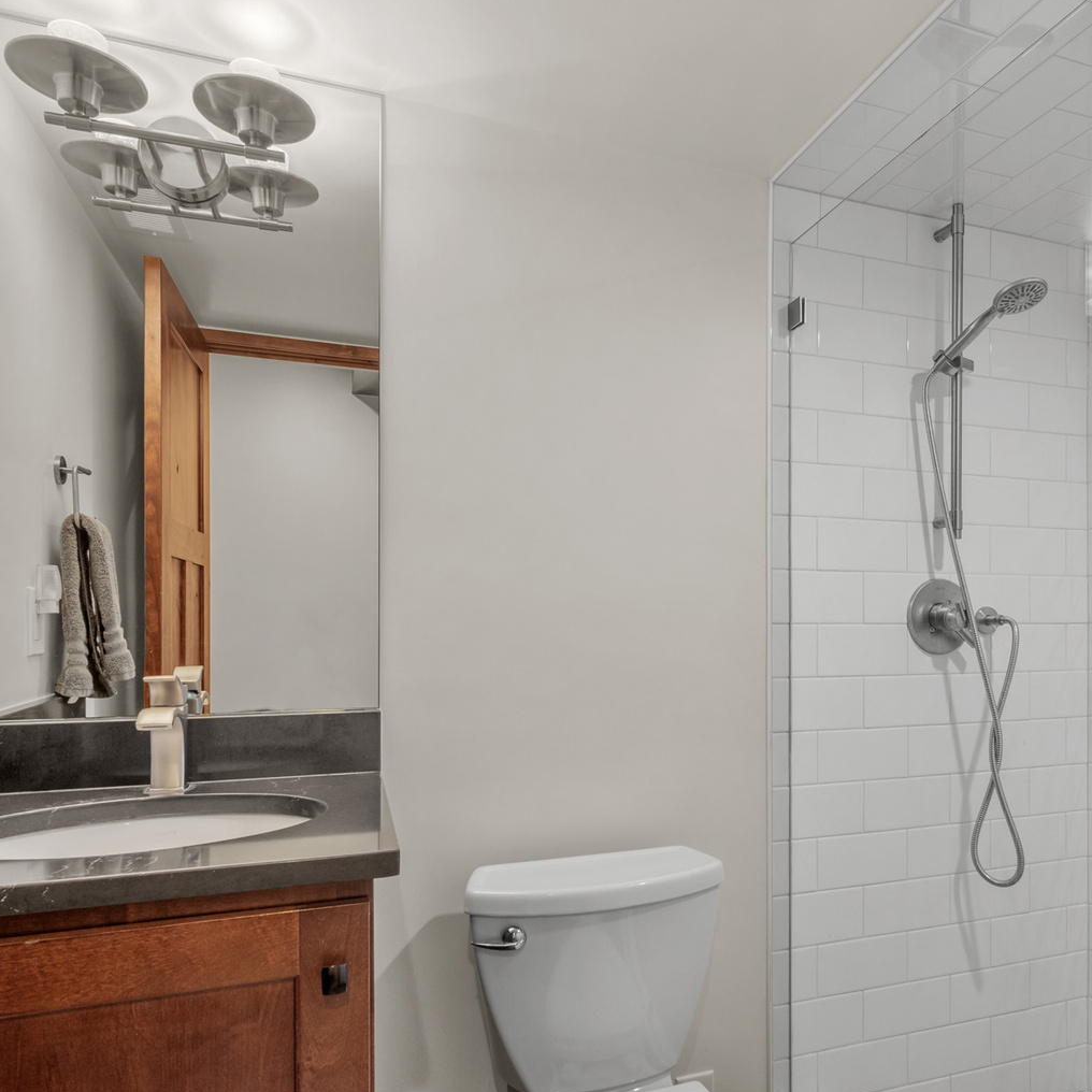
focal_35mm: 24
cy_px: 626
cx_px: 688
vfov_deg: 64.7
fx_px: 857
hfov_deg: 64.0
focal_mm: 14
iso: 500
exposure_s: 1
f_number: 8
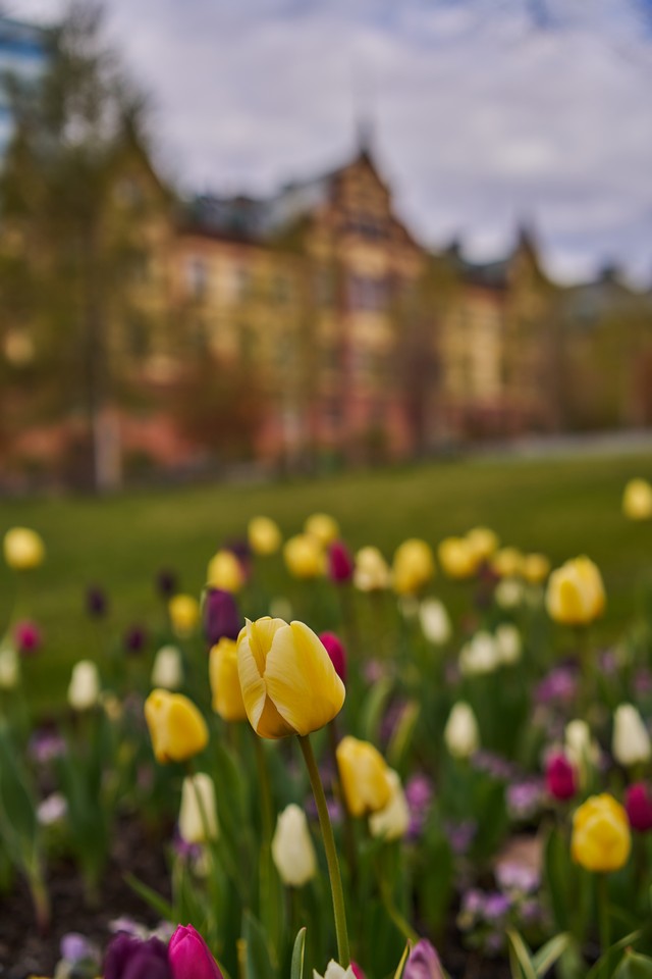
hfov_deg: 37.9
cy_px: 490
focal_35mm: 35
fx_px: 951
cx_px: 326
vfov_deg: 54.4
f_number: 2.8
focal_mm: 35
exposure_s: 1/1000
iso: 100
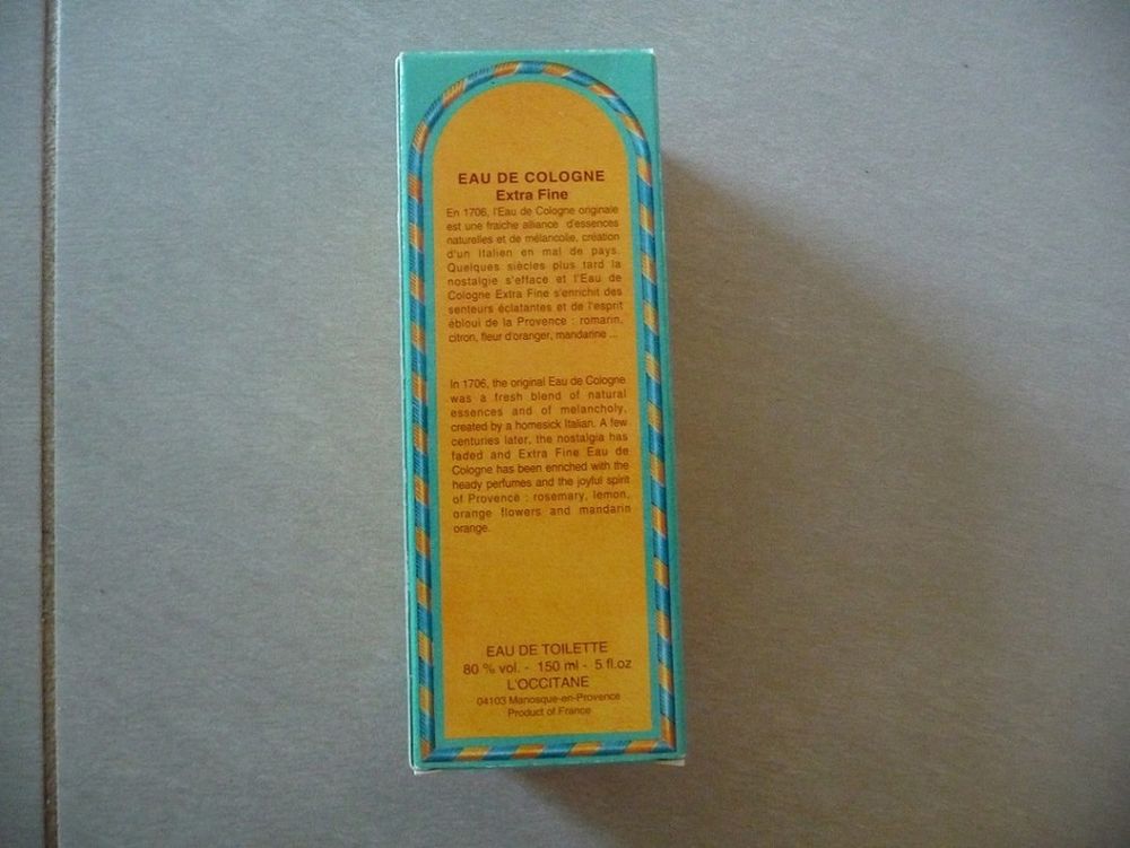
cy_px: 424
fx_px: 914
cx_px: 565
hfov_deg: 63.4
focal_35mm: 28
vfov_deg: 49.8
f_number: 3.3
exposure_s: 1/40
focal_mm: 4.7
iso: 800
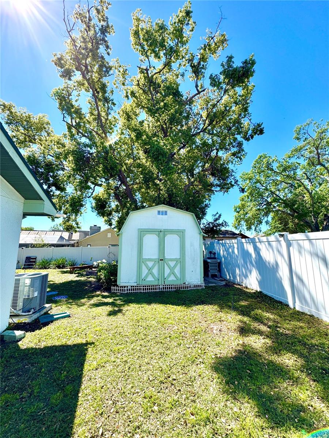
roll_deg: -0.6
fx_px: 177
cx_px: 164
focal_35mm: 14
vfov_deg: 102.1
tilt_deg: +9.0
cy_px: 219
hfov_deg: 85.7
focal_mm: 2.22
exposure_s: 1/796
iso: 50
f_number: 2.2
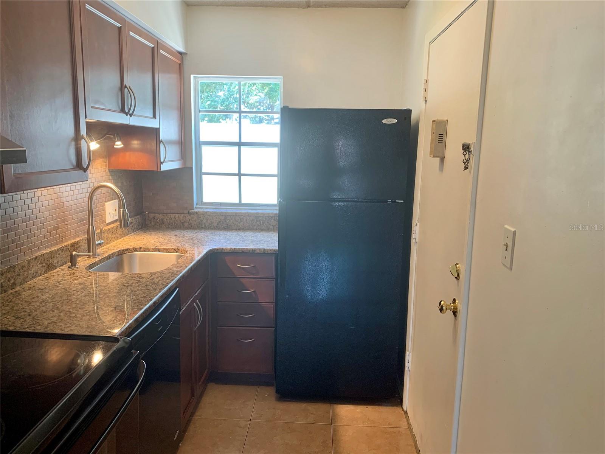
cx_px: 302
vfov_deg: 53.1
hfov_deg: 67.3
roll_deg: -1.2
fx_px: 454
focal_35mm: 26
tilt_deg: -9.6
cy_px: 227
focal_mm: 4.25
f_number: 1.8
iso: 100
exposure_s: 1/60
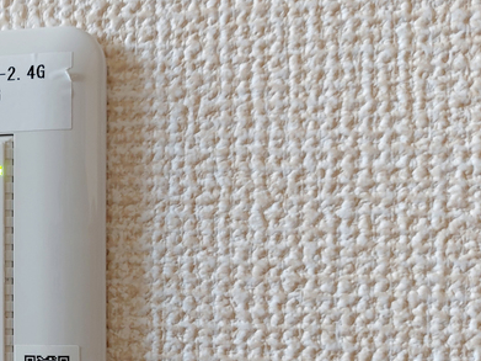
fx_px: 820
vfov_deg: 24.5
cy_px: 276
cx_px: -71
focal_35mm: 59
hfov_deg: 29.0
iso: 40
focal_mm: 5.23
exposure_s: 1/24
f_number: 1.8
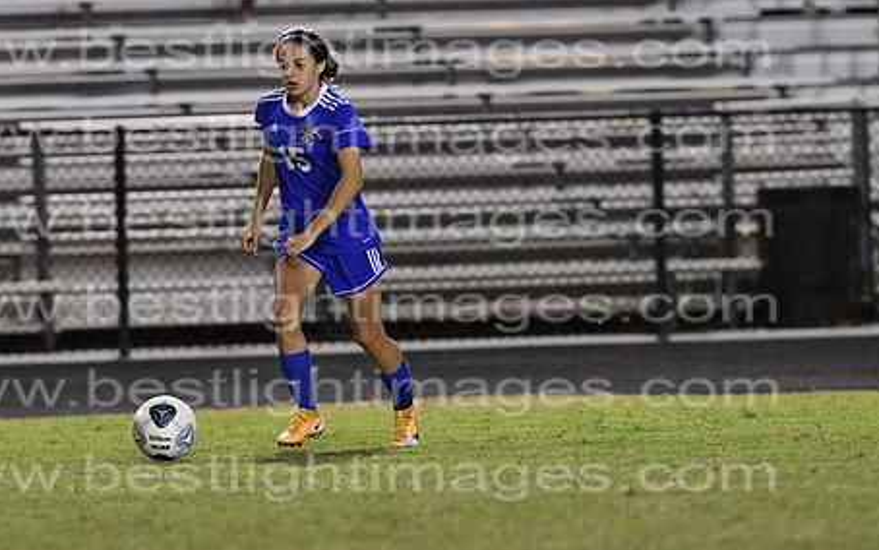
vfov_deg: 2.2
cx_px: 339
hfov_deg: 3.6
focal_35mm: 586
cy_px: 181
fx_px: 14041
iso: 10000
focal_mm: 300
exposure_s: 1/640
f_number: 3.5
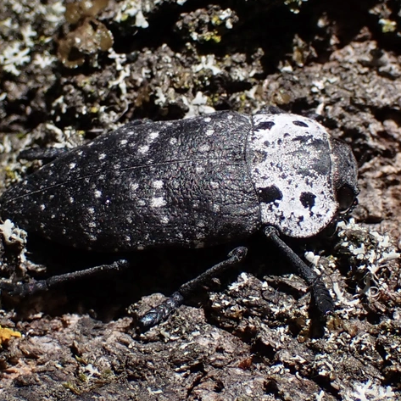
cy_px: 202
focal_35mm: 85
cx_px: 191
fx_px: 1114
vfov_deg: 20.4
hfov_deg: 20.4
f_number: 5.6
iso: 100
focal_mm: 12.73
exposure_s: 1/400
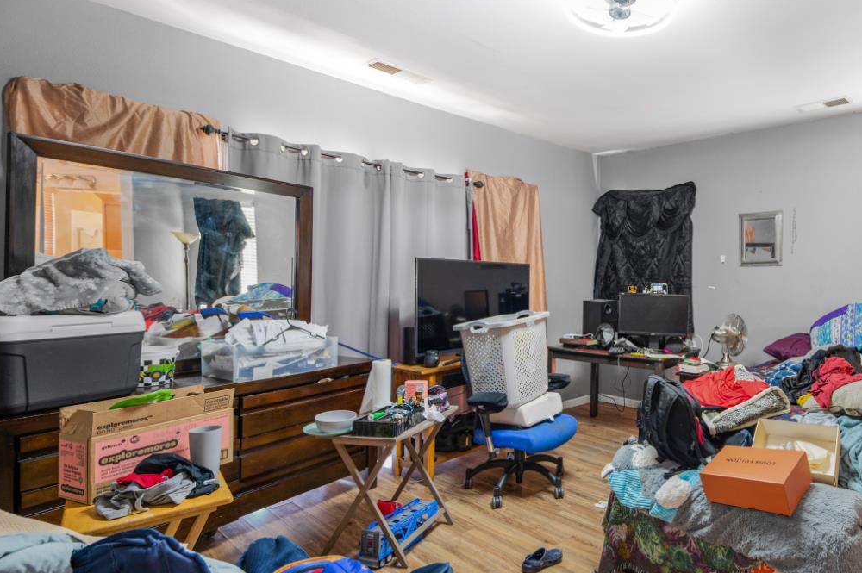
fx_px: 502
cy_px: 286
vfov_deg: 59.4
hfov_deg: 76.3
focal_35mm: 21
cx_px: 629
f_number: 4
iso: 500
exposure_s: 1/2.5
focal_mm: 14
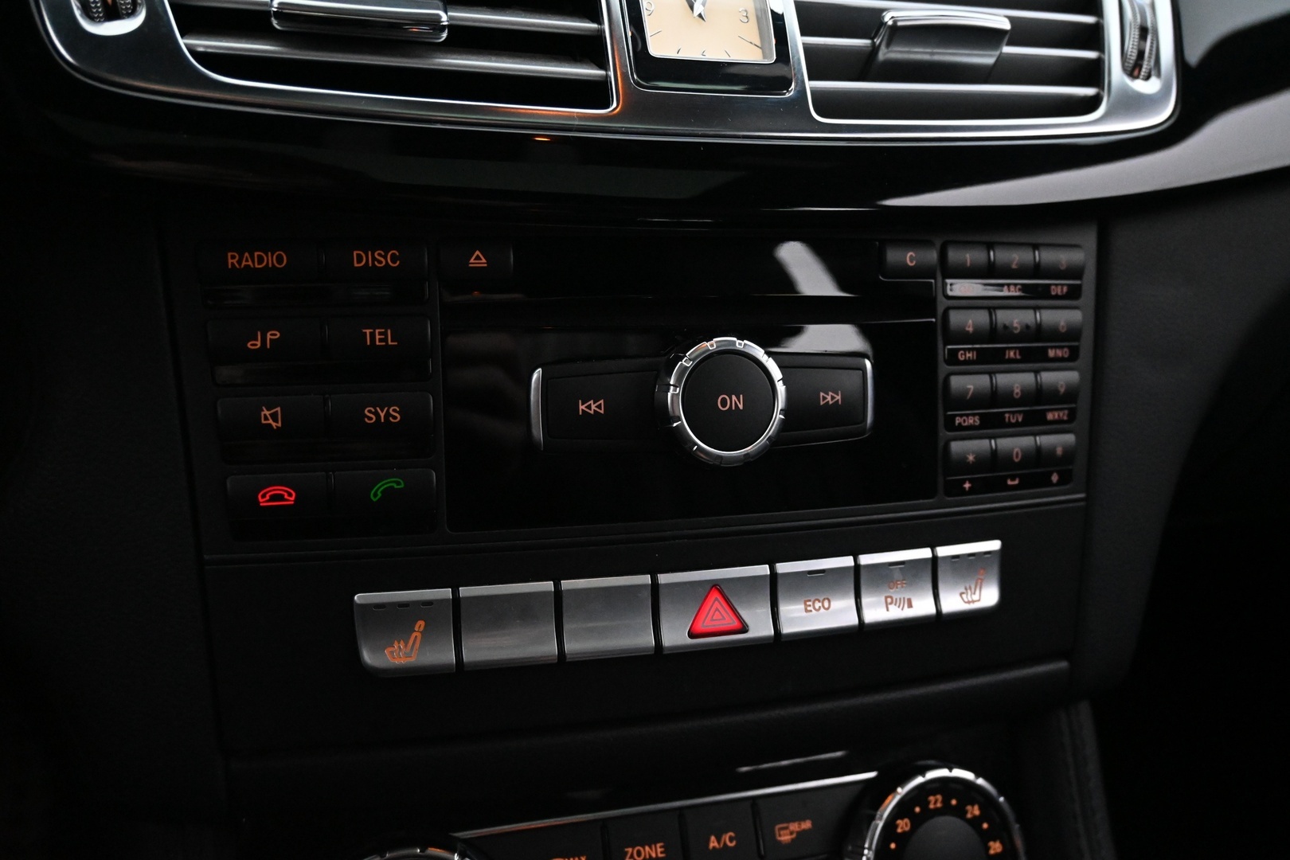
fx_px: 1182
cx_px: 645
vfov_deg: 40.0
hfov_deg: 57.2
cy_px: 430
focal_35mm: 33
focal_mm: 22
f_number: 4
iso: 6400
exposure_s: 1/40
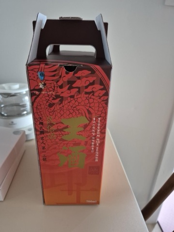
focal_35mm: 23
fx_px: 154
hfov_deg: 58.9
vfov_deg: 73.9
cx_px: 87
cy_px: 116
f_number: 1.8
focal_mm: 5.4
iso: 800
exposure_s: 1/60
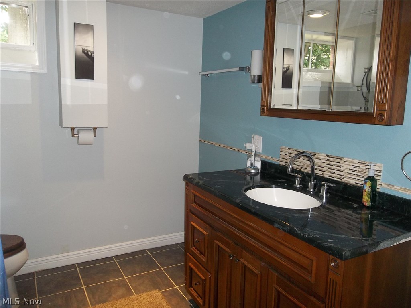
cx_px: 206
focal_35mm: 27
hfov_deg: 65.3
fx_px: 321
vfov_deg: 51.4
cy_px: 154
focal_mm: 4.9
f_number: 3.5
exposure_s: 1/30
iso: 160
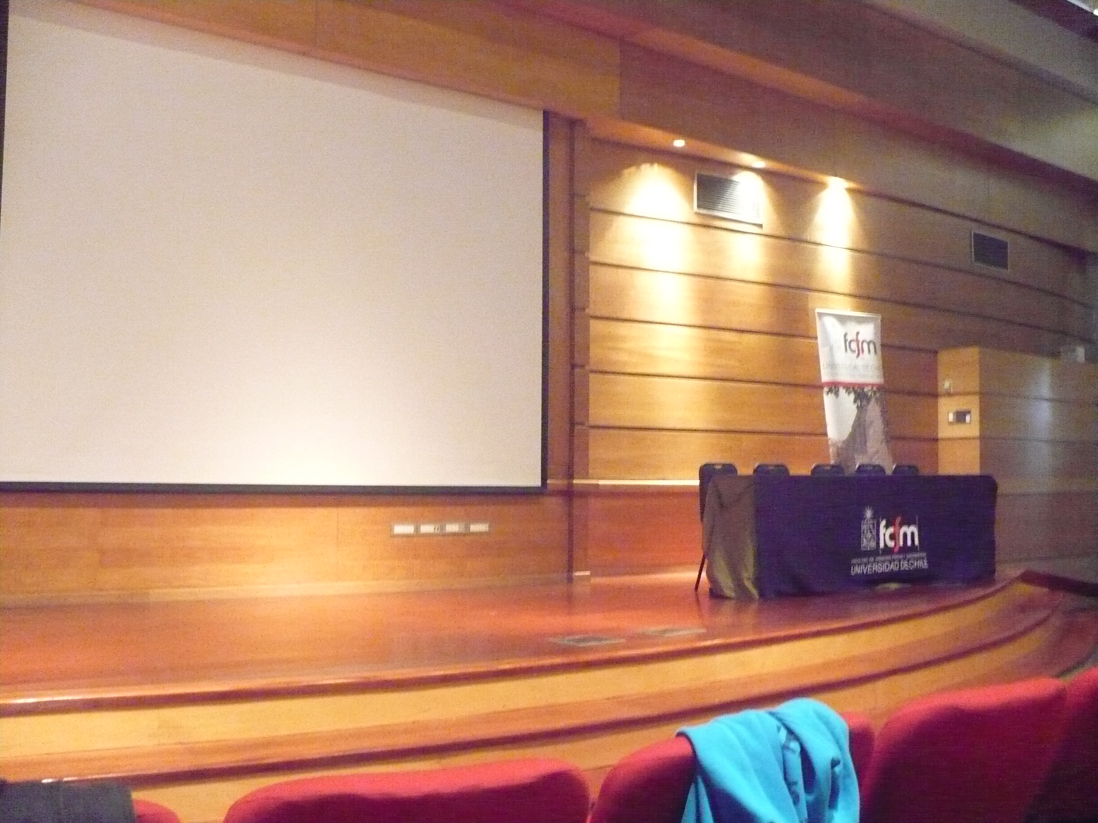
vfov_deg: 38.7
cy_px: 412
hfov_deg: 50.1
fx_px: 1174
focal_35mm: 37
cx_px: 549
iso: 1250
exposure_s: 1/4
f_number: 2.8
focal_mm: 6.1
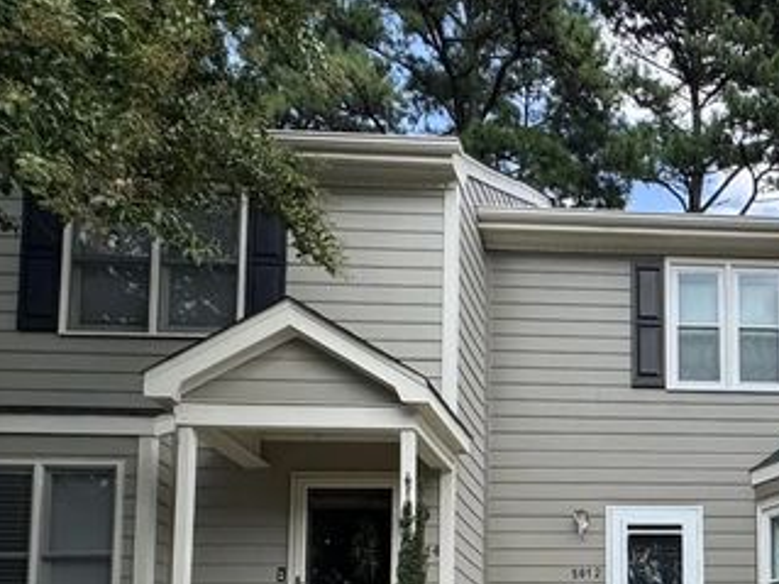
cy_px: 682
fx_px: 1012
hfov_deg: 36.8
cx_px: 813
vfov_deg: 28.4
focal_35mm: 45
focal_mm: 2.22
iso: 40
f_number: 2.2
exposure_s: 1/573
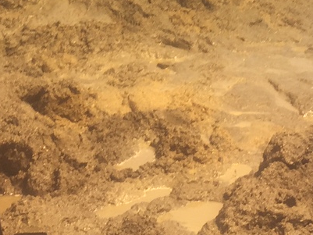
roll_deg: +0.9
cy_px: -108
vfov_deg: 12.0
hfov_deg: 16.7
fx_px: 1067
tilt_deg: -7.6
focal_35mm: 118
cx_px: 168
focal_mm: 4.15
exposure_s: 1/60
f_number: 2.2
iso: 32
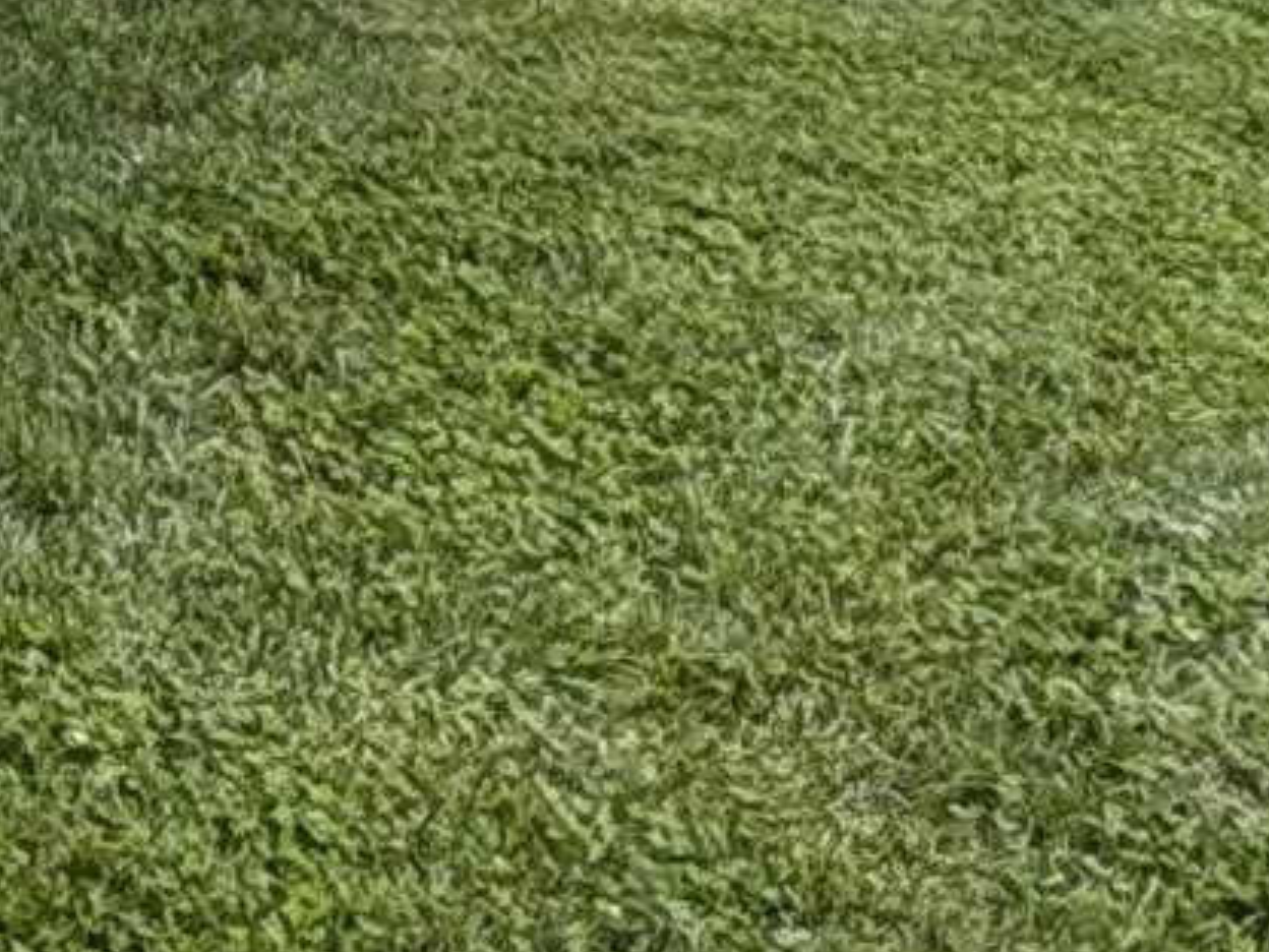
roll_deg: +0.0
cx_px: -821
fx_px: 3703
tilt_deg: -2.8
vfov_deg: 13.0
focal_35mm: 101
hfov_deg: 16.9
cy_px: -876
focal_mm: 2.22
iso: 40
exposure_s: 1/215
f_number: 2.2
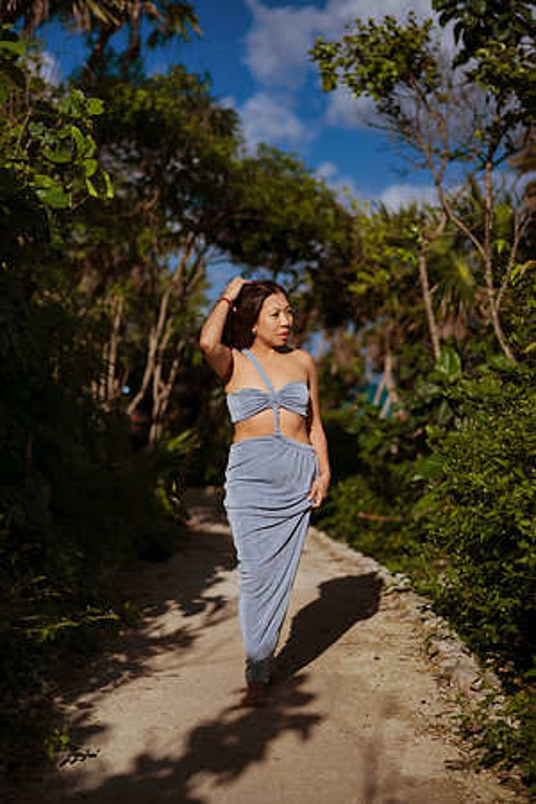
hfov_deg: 23.4
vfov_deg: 34.5
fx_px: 1295
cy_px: 402
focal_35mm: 58
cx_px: 268
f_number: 2
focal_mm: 58
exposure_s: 1/8000
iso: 50
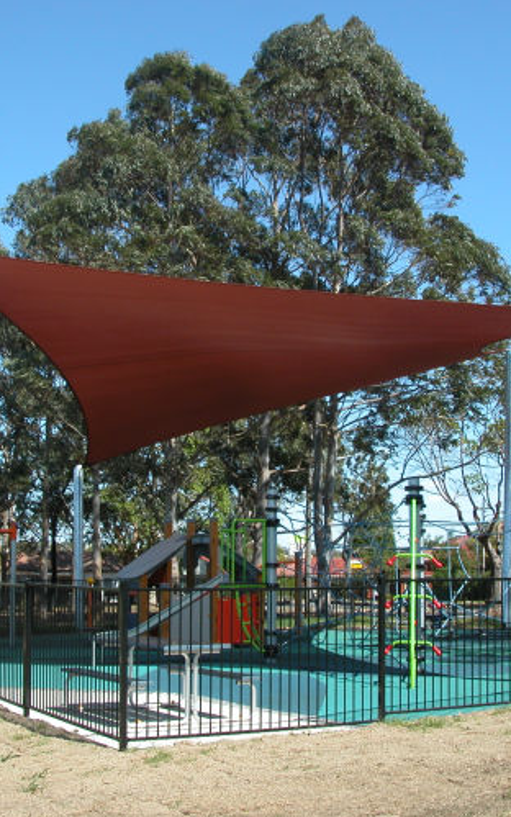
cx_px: 262
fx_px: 1114
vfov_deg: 40.3
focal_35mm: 50
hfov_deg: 25.8
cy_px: 411
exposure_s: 1/230
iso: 100
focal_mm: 8.9
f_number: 5.6
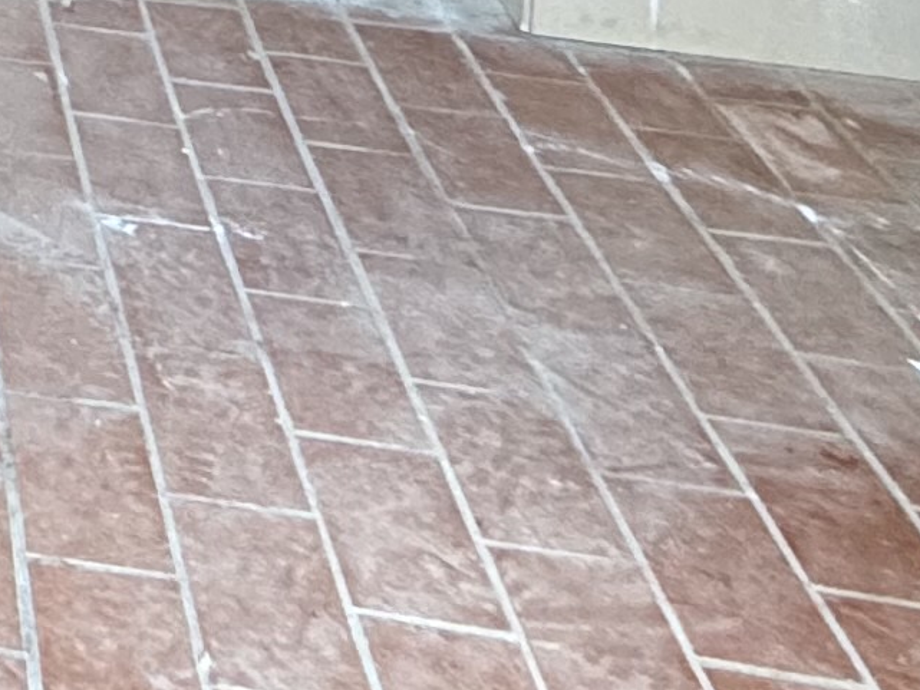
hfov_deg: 17.8
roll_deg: -1.1
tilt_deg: -2.6
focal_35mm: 88
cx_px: -743
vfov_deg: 13.6
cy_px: -808
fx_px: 2339
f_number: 2.2
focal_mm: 2.22
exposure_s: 1/60
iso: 320
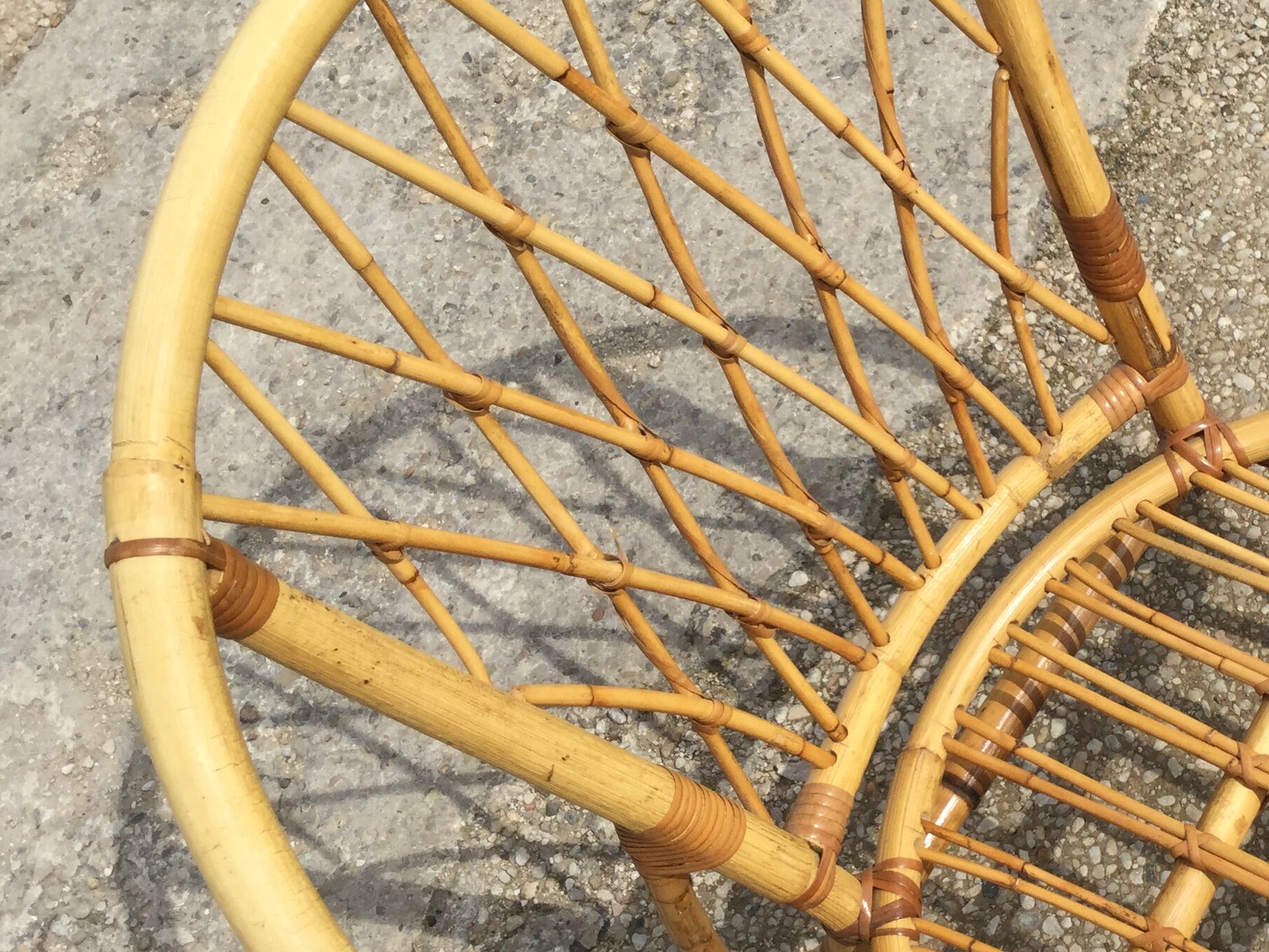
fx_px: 2053
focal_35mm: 56
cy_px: 554
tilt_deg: -61.1
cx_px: 1095
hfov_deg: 32.9
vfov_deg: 26.1
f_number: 2.4
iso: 25
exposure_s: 1/1314
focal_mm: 3.3
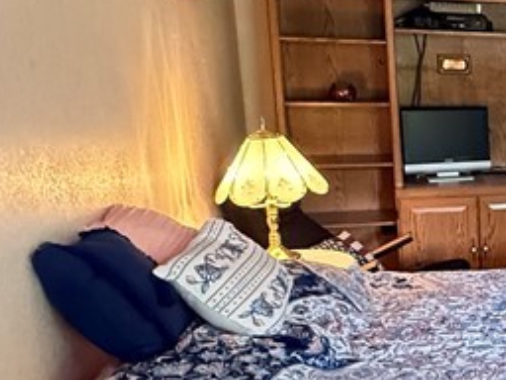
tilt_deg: -10.0
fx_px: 819
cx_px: 810
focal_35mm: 56
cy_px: 210
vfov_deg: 26.1
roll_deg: -1.9
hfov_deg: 24.3
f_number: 2.2
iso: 1000
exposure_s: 1/60
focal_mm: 2.22
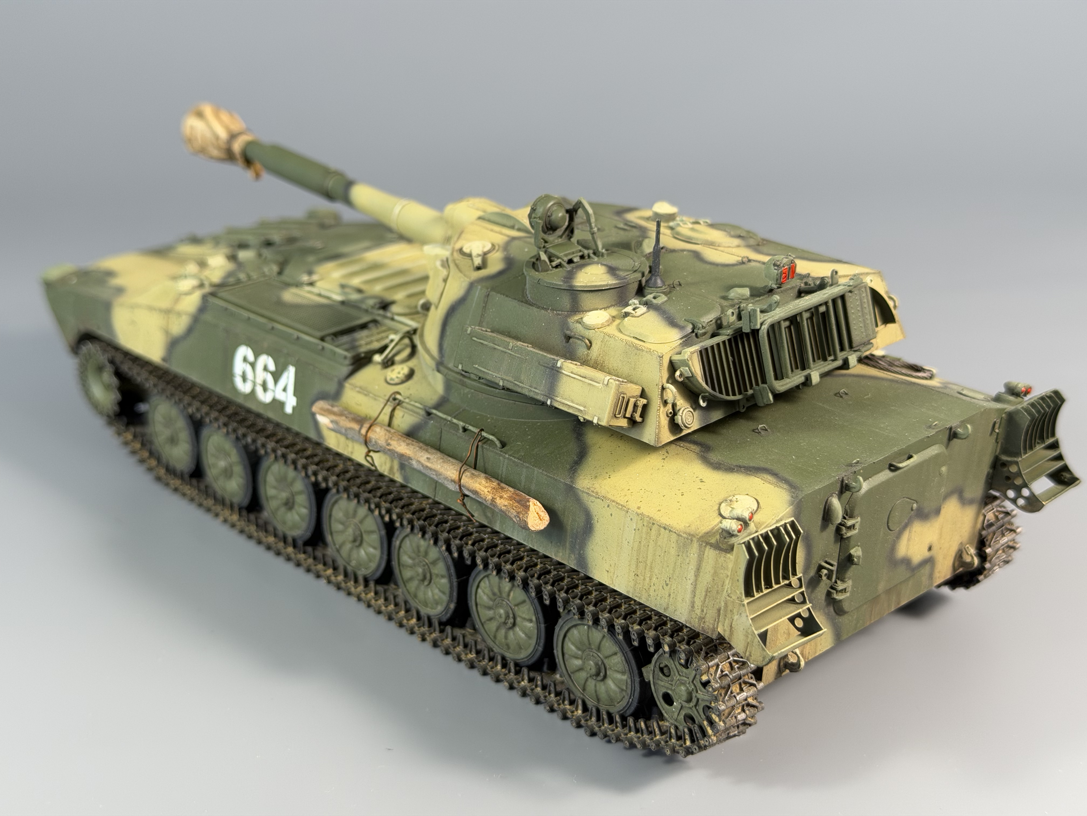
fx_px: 1507
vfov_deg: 30.3
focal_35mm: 48
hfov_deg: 39.7
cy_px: 408
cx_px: 544
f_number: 1.78
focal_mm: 6.76
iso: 80
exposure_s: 1/100
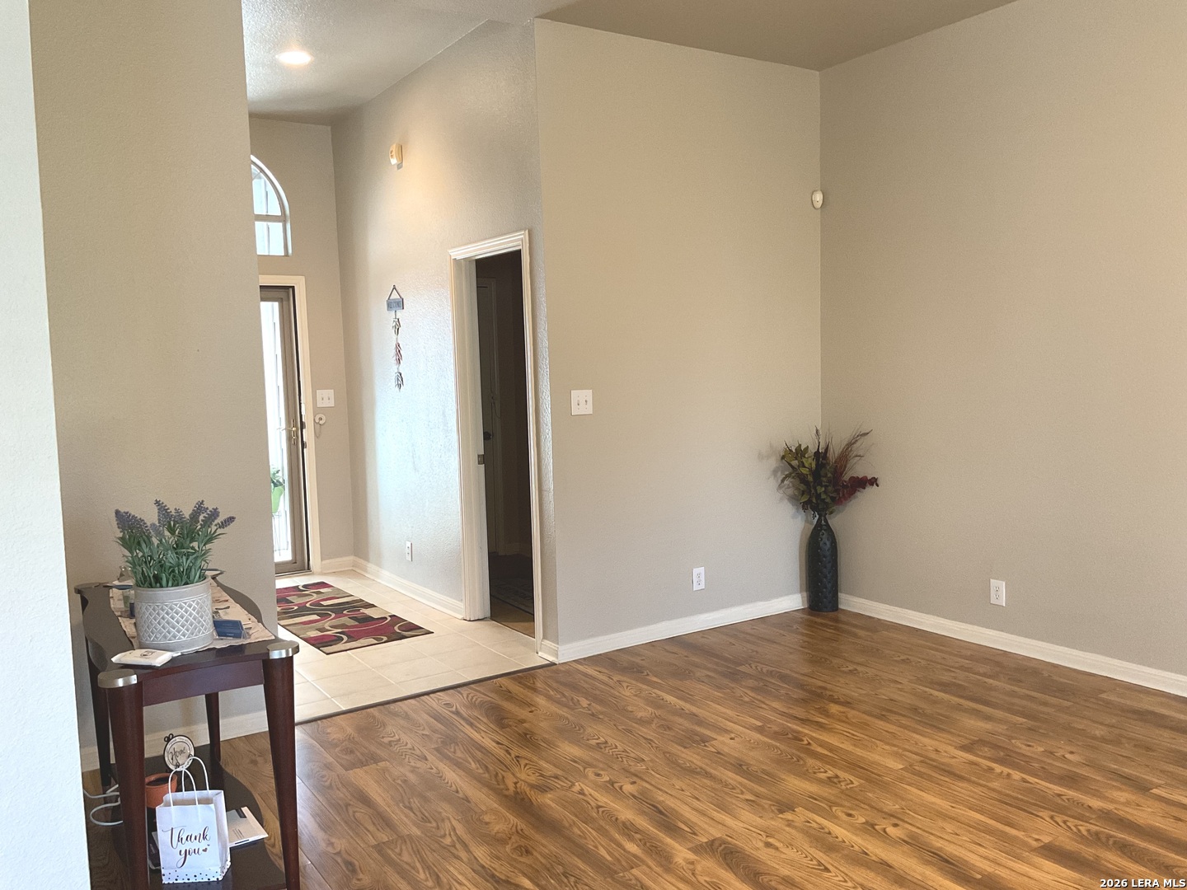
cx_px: 594
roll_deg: +0.8
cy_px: 445
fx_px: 994
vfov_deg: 48.2
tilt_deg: -5.8
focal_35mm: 29
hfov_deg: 61.7
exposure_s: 1/60
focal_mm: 3
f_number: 1.8
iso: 200
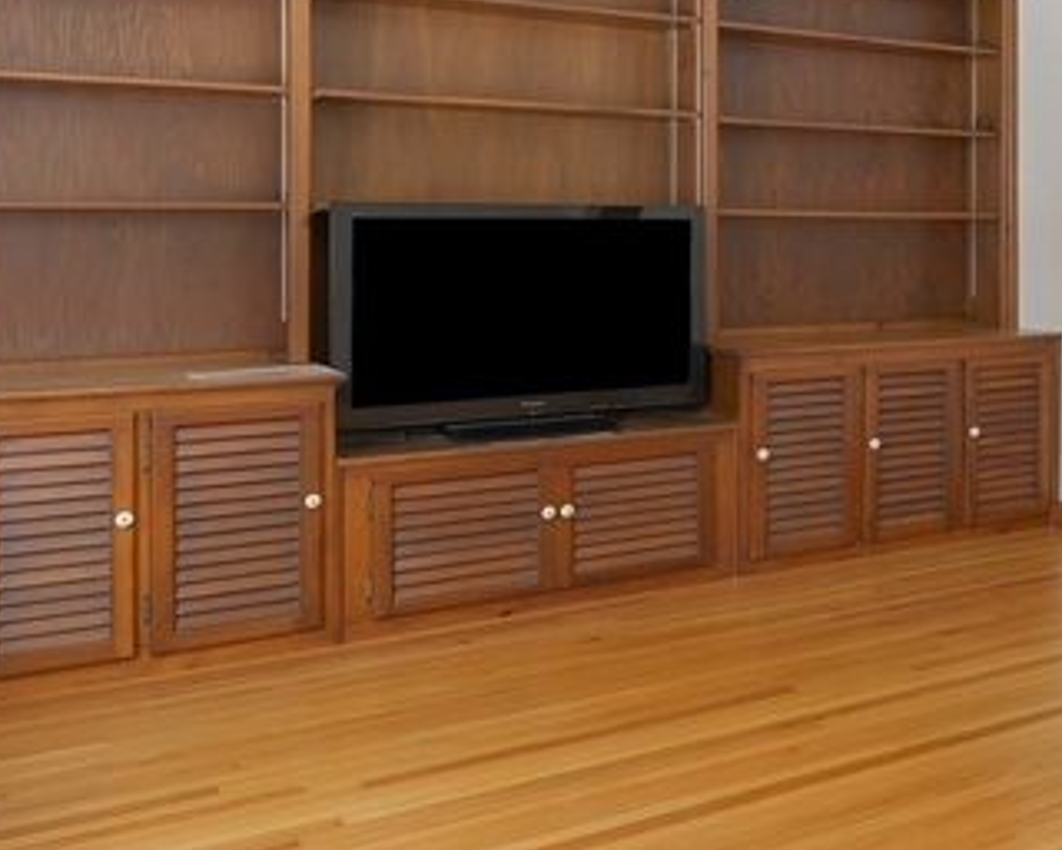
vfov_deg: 32.9
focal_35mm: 45
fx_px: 1414
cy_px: 234
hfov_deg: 33.4
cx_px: 1281
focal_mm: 15
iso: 200
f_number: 8
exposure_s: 1.3
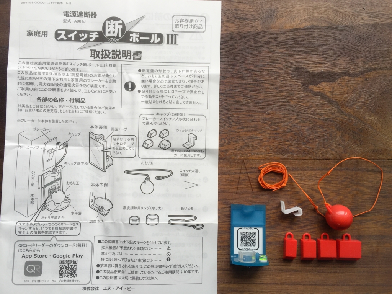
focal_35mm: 29
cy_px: 147
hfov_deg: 61.7
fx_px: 328
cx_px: 196
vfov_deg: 48.2
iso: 32
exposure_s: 1/338
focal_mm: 4.15
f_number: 2.2
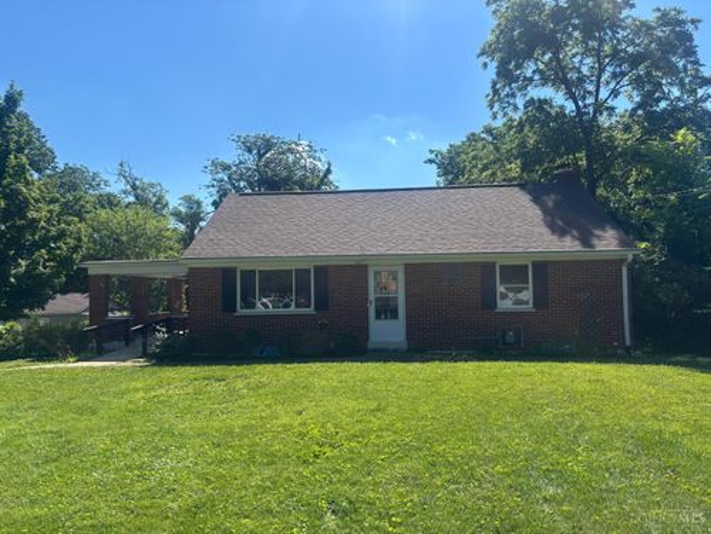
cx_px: 356
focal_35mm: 26
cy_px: 267
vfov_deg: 53.1
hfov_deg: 67.3
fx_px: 534
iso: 50
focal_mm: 5.96
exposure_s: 1/3205
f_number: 1.6
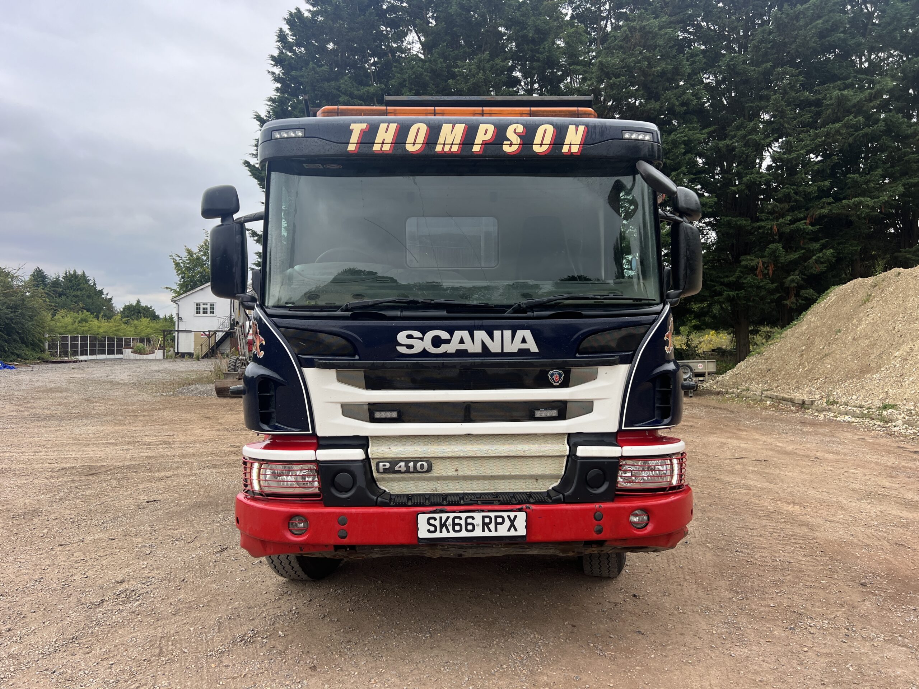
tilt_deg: -0.7
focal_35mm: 26
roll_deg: -0.5
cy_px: 344
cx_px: 460
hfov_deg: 67.3
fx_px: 690
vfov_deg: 53.1
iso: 50
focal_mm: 5.7
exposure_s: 1/797
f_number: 1.5
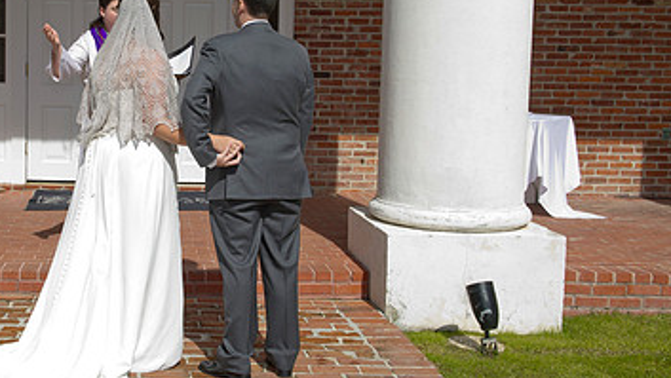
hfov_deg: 37.0
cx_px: 175
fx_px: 979
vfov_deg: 21.8
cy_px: 127
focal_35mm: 55
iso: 100
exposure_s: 1/200
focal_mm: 32
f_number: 10
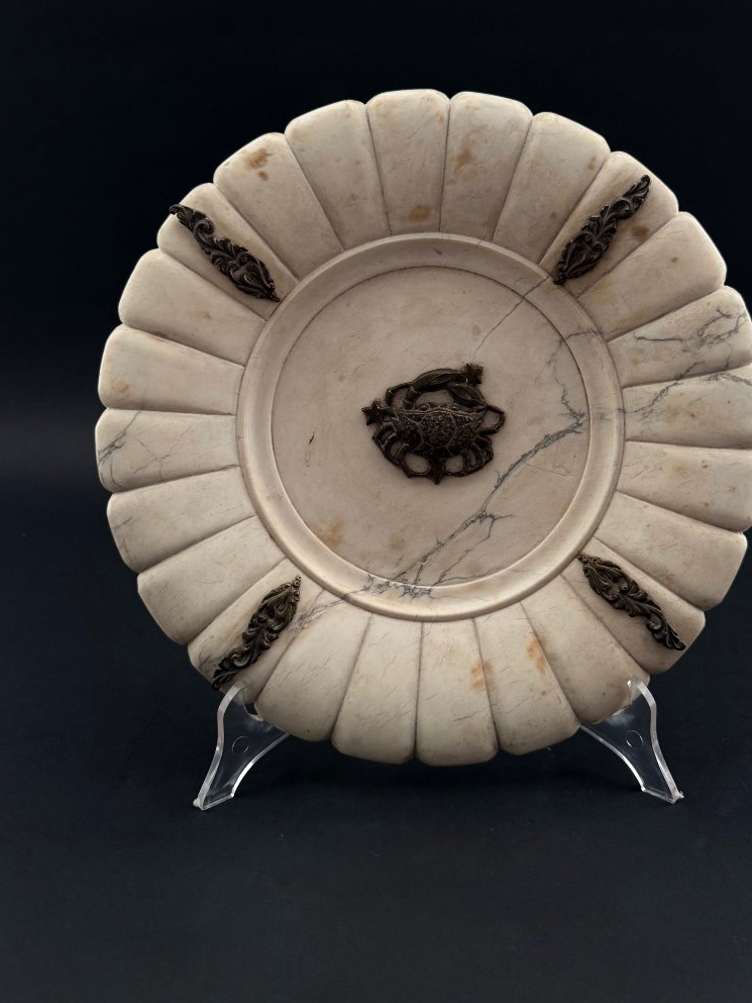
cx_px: 433
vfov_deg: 61.1
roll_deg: +0.1
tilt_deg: -13.2
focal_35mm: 29
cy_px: 398
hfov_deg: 48.1
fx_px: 840
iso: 160
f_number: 1.78
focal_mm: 6.76
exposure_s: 1/100
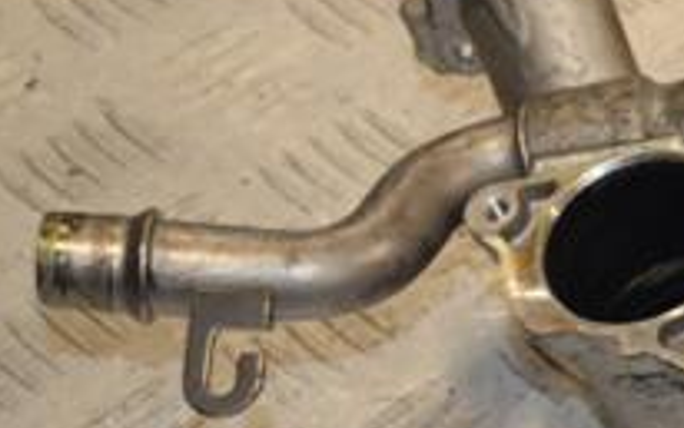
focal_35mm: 187
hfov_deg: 10.9
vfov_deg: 7.0
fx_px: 3488
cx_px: 936
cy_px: 348
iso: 800
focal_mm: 42
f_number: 6.3
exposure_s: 1/200
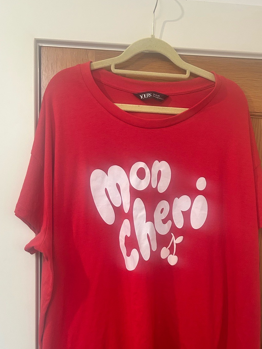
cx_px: 145
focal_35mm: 38
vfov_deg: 47.7
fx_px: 384
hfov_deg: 37.7
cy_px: 248
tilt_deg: -4.7
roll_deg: -1.8
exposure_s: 1/50
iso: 250
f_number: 1.5
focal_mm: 5.7
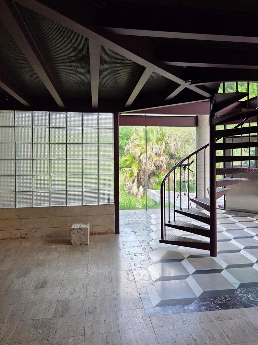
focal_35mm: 26
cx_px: 138
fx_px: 258
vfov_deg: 67.3
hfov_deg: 53.0
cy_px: 164
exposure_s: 1/180
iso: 100
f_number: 1.8
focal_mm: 5.4
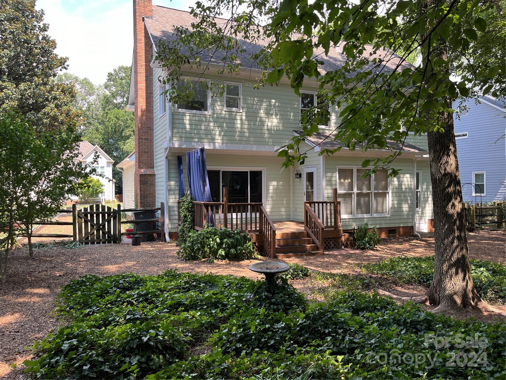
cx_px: 253
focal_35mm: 26
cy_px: 190
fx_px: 380
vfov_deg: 53.1
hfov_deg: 67.3
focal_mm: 5.1
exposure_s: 1/314
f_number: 1.6
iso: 50
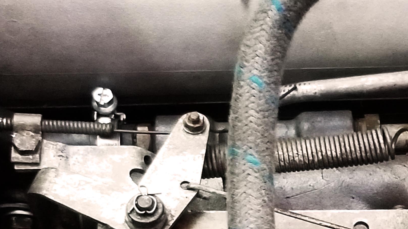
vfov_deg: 16.4
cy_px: 269
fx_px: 768
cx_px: 473
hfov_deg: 26.8
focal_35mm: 71
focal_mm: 4.3
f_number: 1.7
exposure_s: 1/30
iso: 640
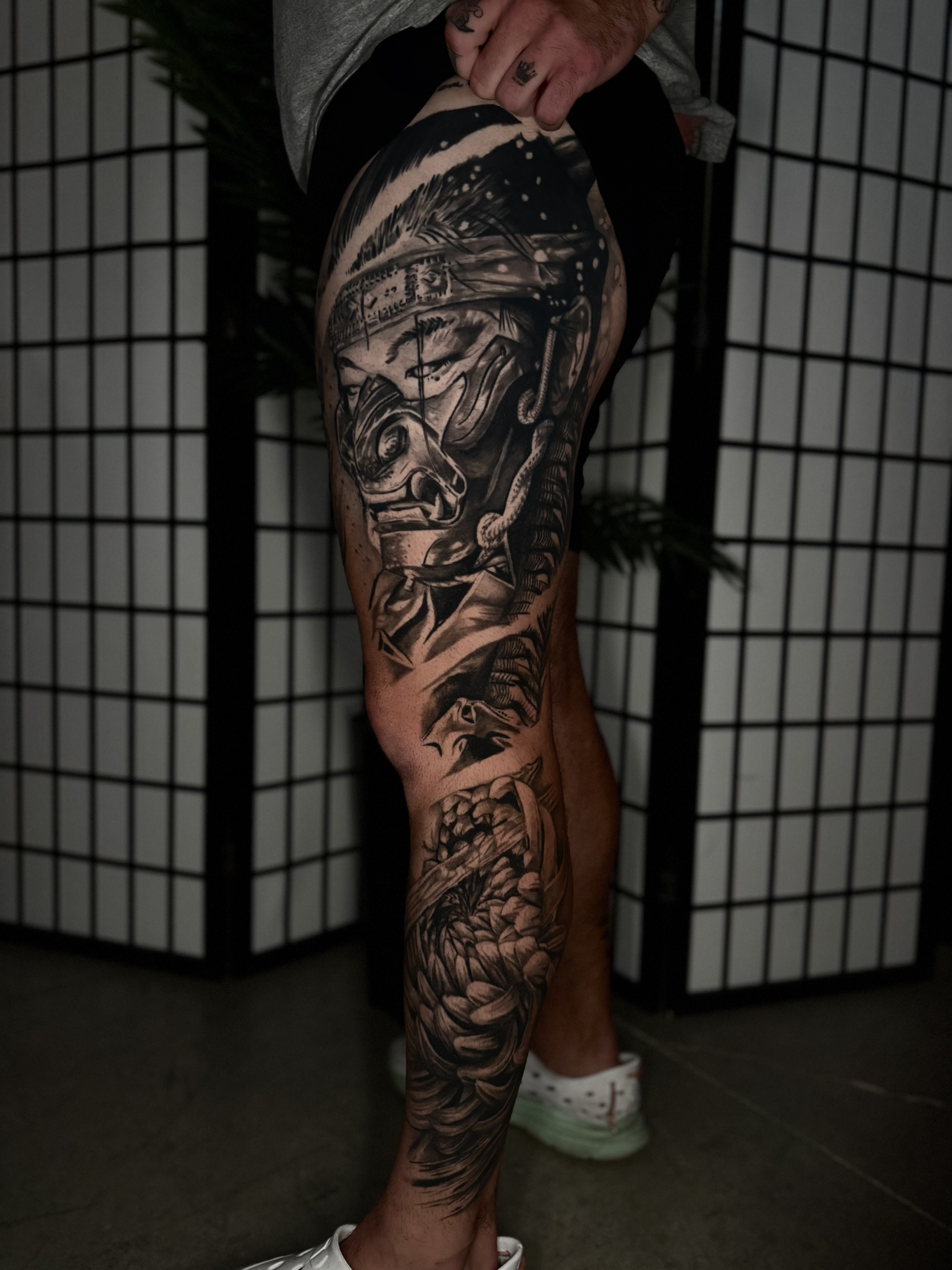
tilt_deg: -6.1
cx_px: 476
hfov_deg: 56.8
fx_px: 880
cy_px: 635
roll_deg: -1.8
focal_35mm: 24
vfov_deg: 71.6
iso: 640
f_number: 1.78
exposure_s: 1/60
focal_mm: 6.76
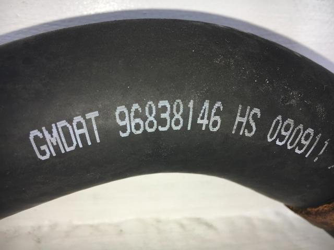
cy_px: 125
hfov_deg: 61.7
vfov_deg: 48.2
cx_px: 167
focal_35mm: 29
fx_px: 280
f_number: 2.2
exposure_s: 1/203
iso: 25
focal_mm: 4.15
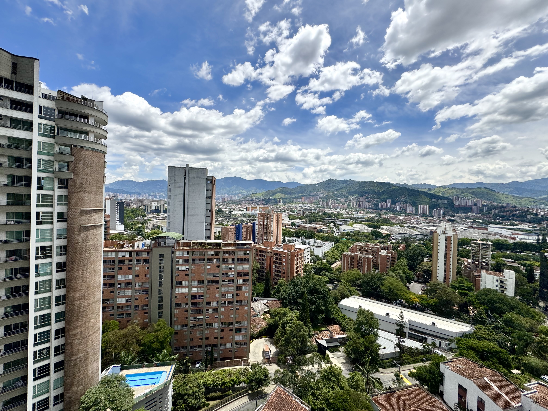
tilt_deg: -0.5
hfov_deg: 102.1
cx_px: 274
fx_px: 222
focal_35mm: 14
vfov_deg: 85.7
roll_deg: -2.3
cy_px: 206
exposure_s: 1/3546
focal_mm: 2.22
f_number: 2.2
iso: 50
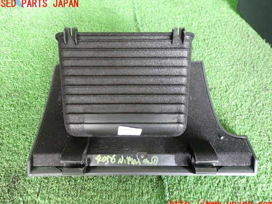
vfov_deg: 53.1
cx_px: 134
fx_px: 204
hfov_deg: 67.3
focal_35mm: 26
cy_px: 104
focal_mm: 4.5
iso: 400
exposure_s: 1/30
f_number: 2
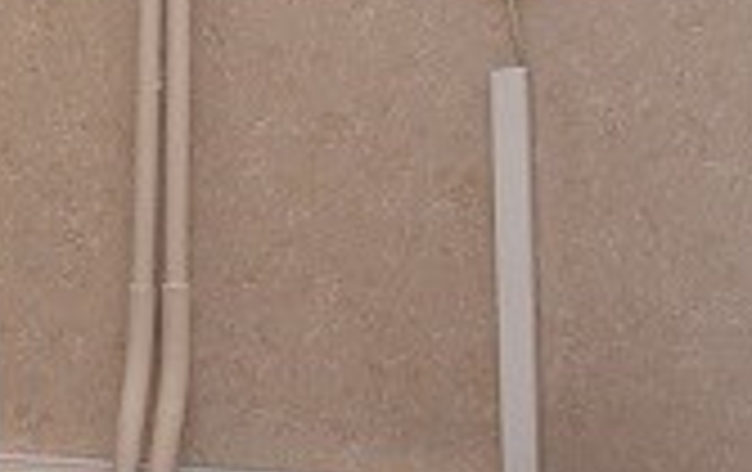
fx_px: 3875
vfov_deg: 7.0
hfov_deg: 10.4
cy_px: 418
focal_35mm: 189
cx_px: -590
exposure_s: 1/80
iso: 200
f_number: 4
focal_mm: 23
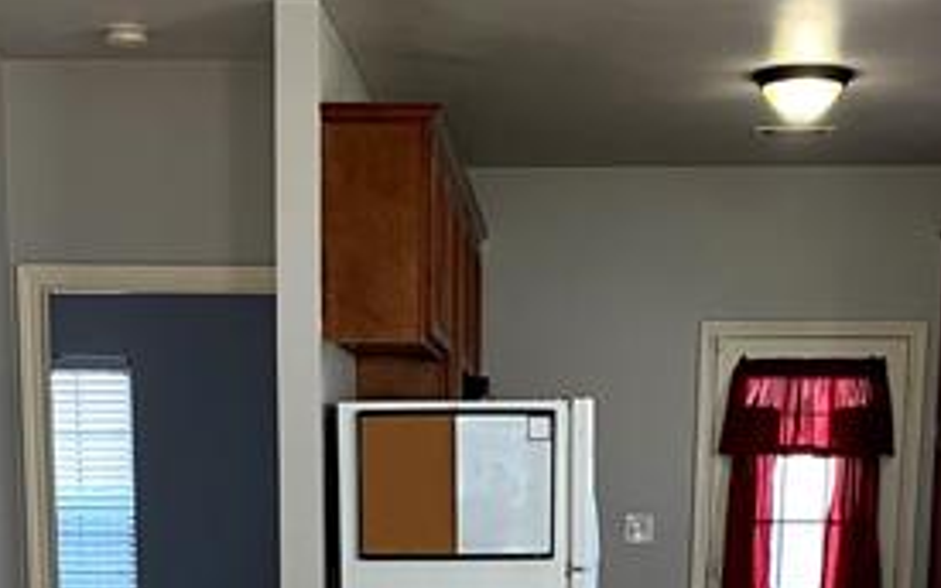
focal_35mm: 77
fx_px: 1975
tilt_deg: -11.3
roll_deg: -0.7
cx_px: 448
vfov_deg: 15.4
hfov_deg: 26.8
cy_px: 923
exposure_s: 1/60
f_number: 1.8
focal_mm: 4.25
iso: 100
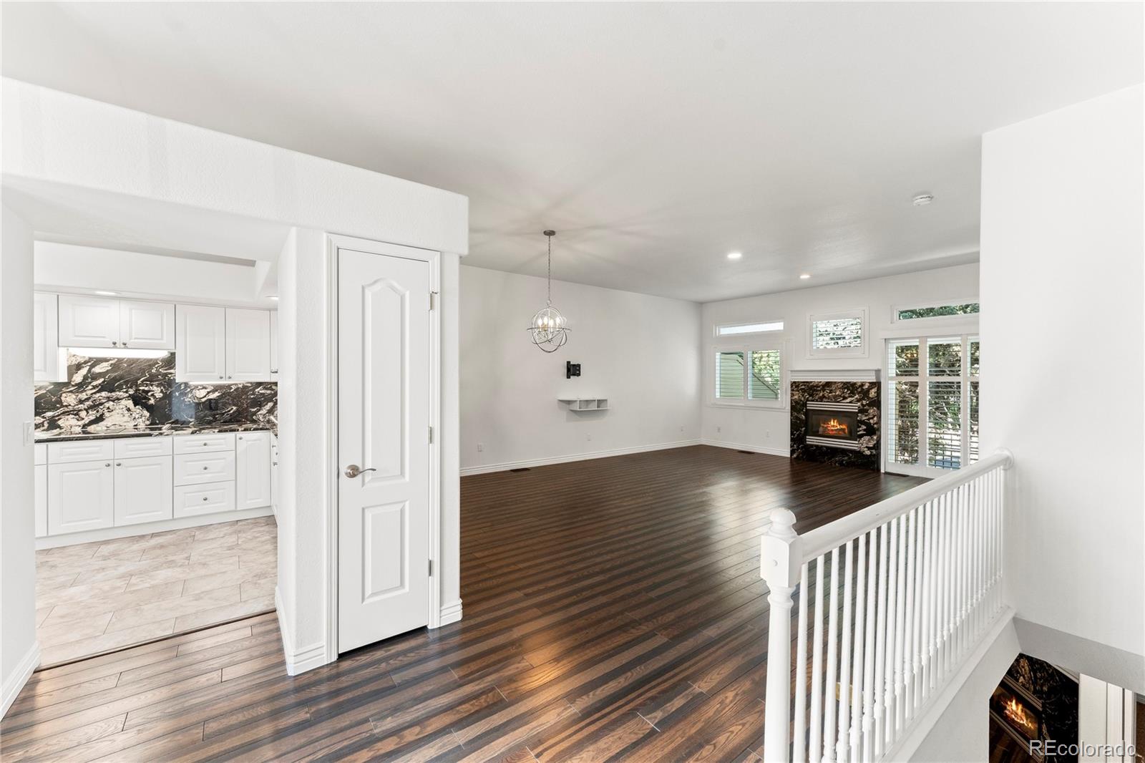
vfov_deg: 81.2
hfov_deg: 104.3
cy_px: 382
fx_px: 445
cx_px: 572
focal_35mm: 14
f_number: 8
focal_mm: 14
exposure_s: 1/5
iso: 800
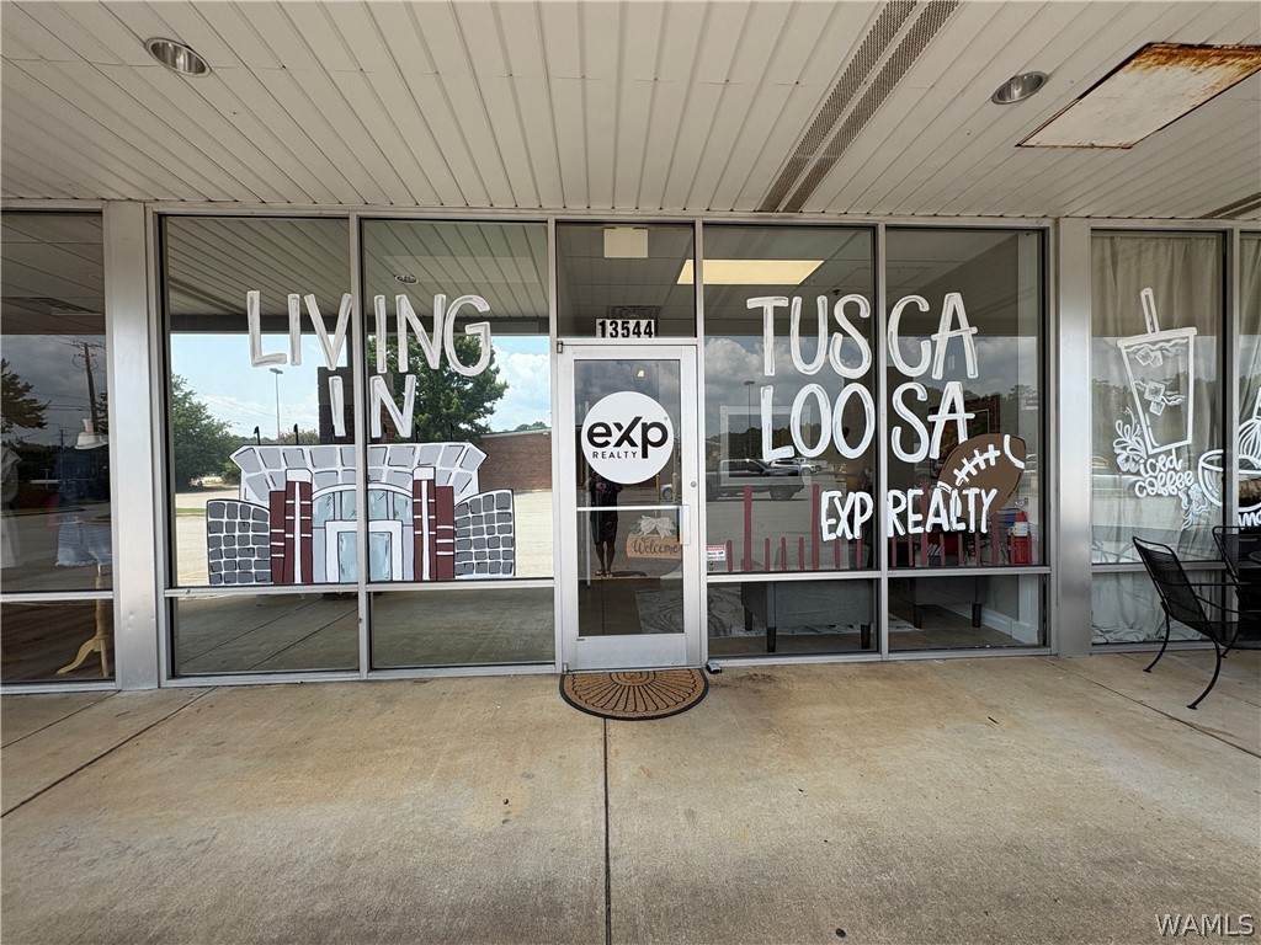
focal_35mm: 14
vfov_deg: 85.7
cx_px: 630
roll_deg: +1.5
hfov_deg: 102.1
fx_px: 510
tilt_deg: -0.2
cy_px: 472
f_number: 2.2
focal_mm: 2.22
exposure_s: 1/741
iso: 40
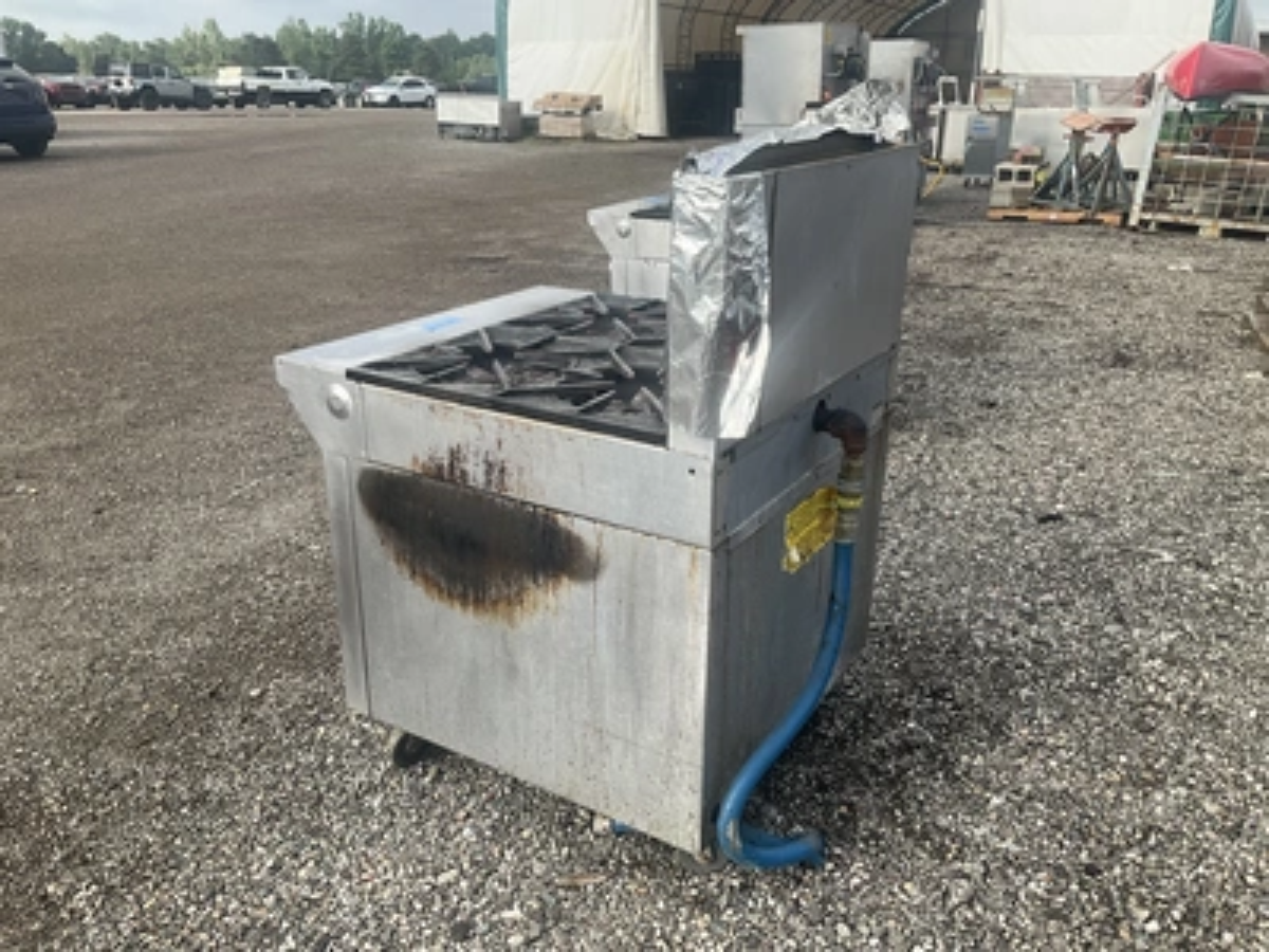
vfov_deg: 48.2
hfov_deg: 61.7
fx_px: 1063
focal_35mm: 29
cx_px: 634
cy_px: 476
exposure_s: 1/842
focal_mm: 3
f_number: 1.8
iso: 25
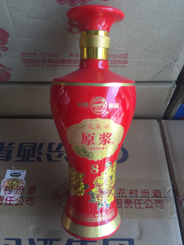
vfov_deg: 61.7
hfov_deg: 48.2
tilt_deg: -55.0
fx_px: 206
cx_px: 92
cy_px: 122
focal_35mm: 29
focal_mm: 4.15
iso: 50
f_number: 2.2
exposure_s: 1/100
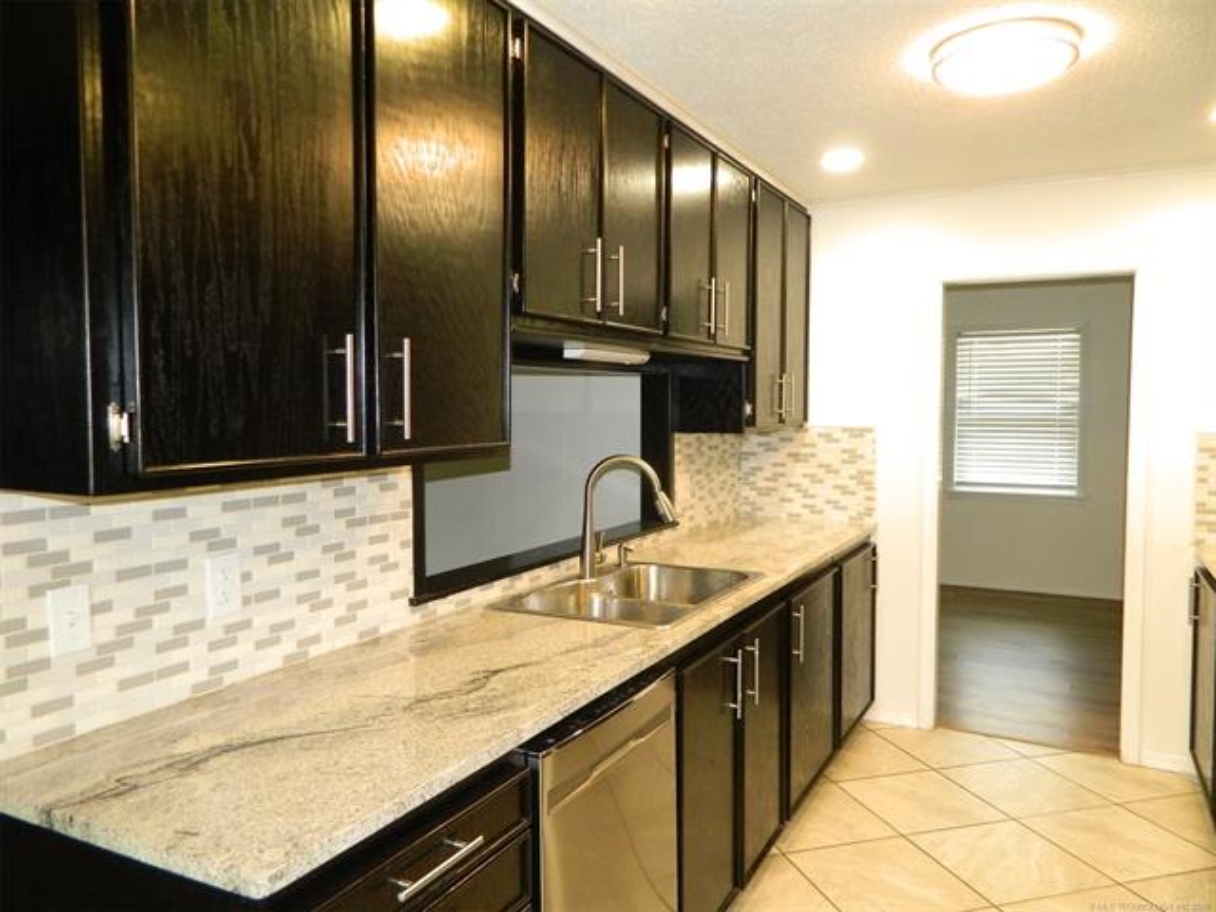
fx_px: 878
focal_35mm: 25
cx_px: 608
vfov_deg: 54.9
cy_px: 456
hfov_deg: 69.4
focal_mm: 4.5
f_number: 3.1
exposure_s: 1/30
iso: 450
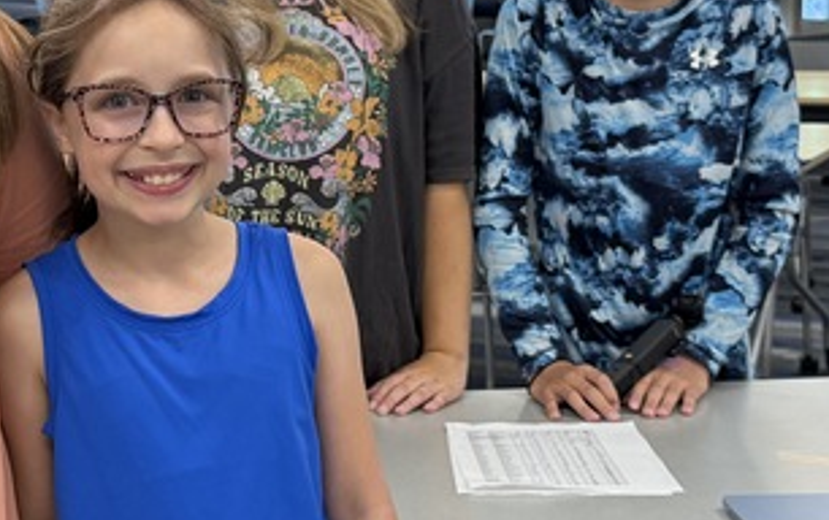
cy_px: 222
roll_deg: +1.2
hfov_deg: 24.0
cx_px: 184
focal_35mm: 85
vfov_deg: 15.4
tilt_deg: -7.5
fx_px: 1923
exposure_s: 1/120
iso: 200
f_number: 1.78
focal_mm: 6.76
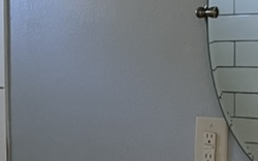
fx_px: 794
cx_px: 103
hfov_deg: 18.4
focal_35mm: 113
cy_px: 275
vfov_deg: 10.9
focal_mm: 5.1
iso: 160
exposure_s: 1/60
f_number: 1.6
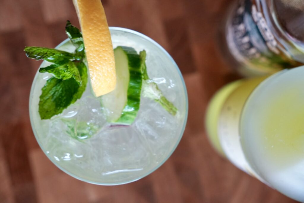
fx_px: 547
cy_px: 102
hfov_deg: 31.0
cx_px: 152
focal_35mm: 65
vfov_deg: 21.0
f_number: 5.6
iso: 1000
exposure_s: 1/60
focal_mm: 43.2
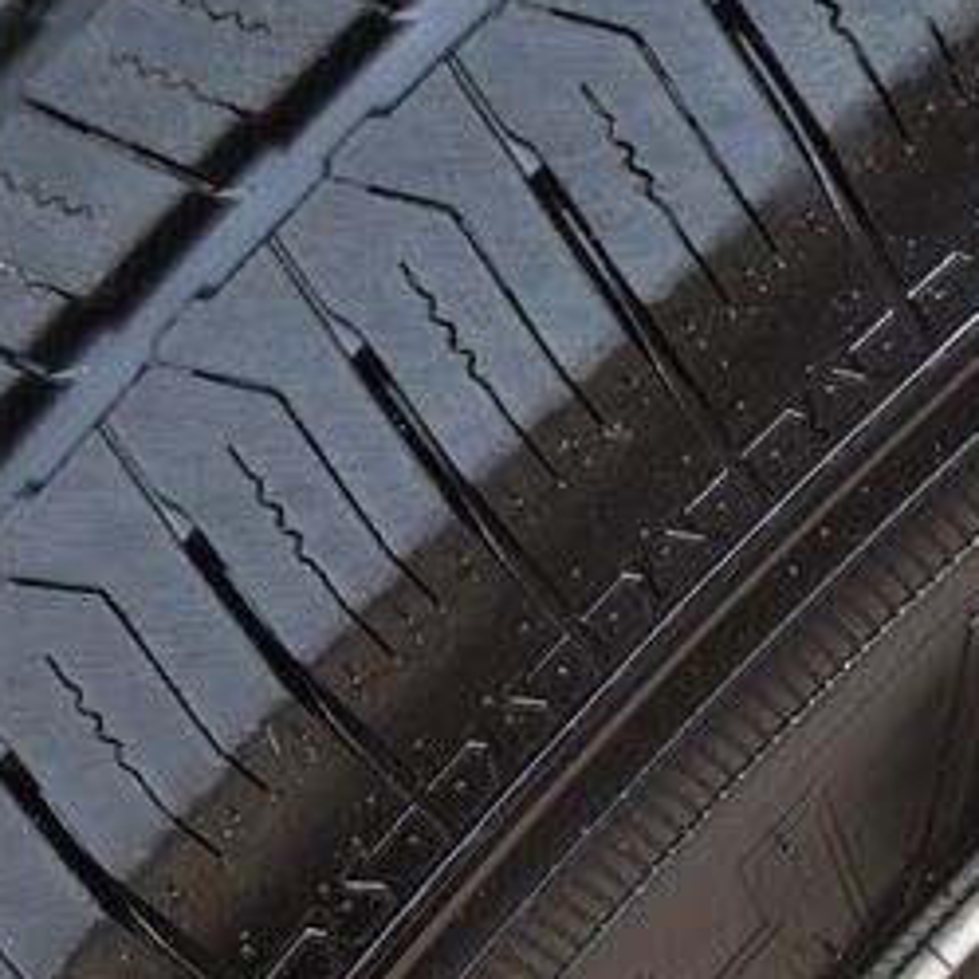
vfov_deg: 9.7
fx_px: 5762
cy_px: 507
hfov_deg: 9.7
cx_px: 712
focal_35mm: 180
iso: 400
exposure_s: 1/80
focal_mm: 55
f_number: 8
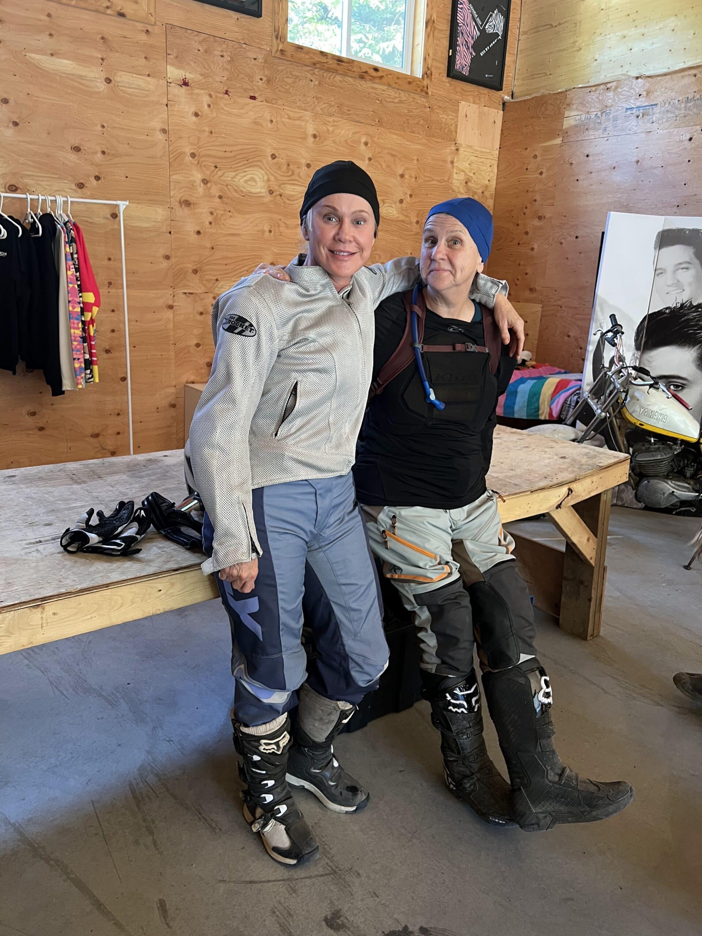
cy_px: 468
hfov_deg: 53.1
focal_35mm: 26
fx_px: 703
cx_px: 351
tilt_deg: -14.4
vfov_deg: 67.3
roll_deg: -2.6
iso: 250
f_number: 1.5
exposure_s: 1/60
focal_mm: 5.7
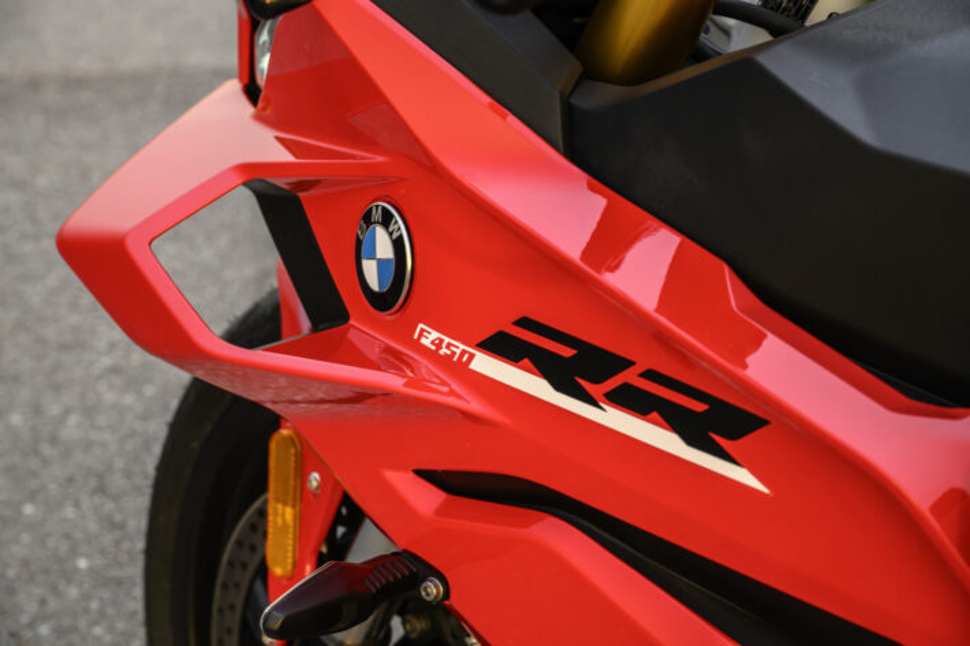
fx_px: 2047
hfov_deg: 26.7
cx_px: 485
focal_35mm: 76
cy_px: 323
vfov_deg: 17.9
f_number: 8
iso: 500
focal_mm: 76
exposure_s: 1/30
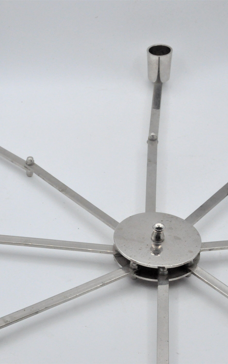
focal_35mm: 120
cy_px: 182
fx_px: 1193
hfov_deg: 10.9
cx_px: 81
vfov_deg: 17.4
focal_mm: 52
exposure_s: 1/1000
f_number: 18
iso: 3200
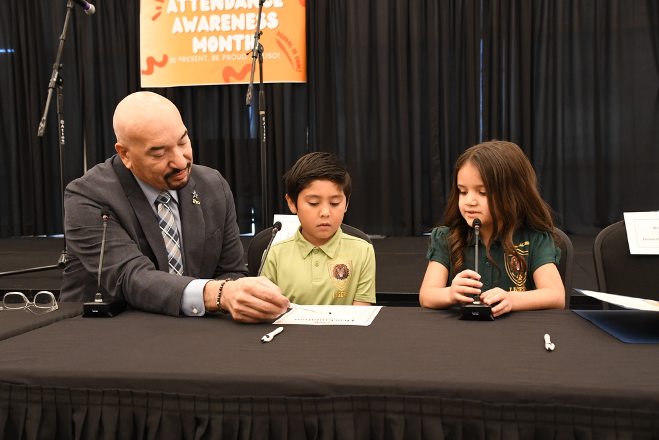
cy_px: 220
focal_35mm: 42
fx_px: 769
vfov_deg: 31.9
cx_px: 330
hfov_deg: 46.4
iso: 1600
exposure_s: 1/100
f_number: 5.6
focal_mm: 28
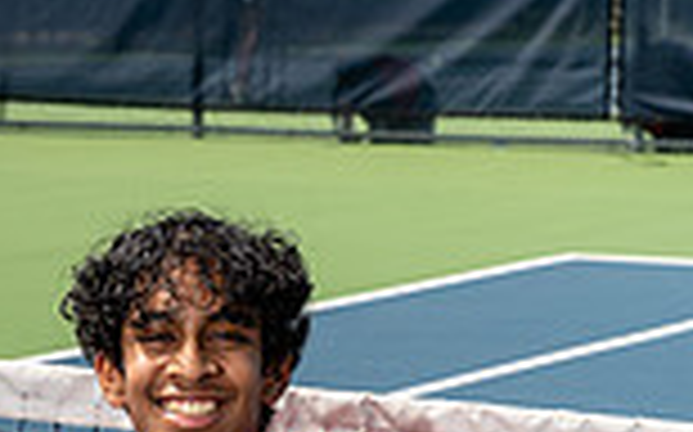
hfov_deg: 10.0
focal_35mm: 208
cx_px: 76
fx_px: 3926
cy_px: 972
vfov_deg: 6.1
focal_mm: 70
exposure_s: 1/250
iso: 100
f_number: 8
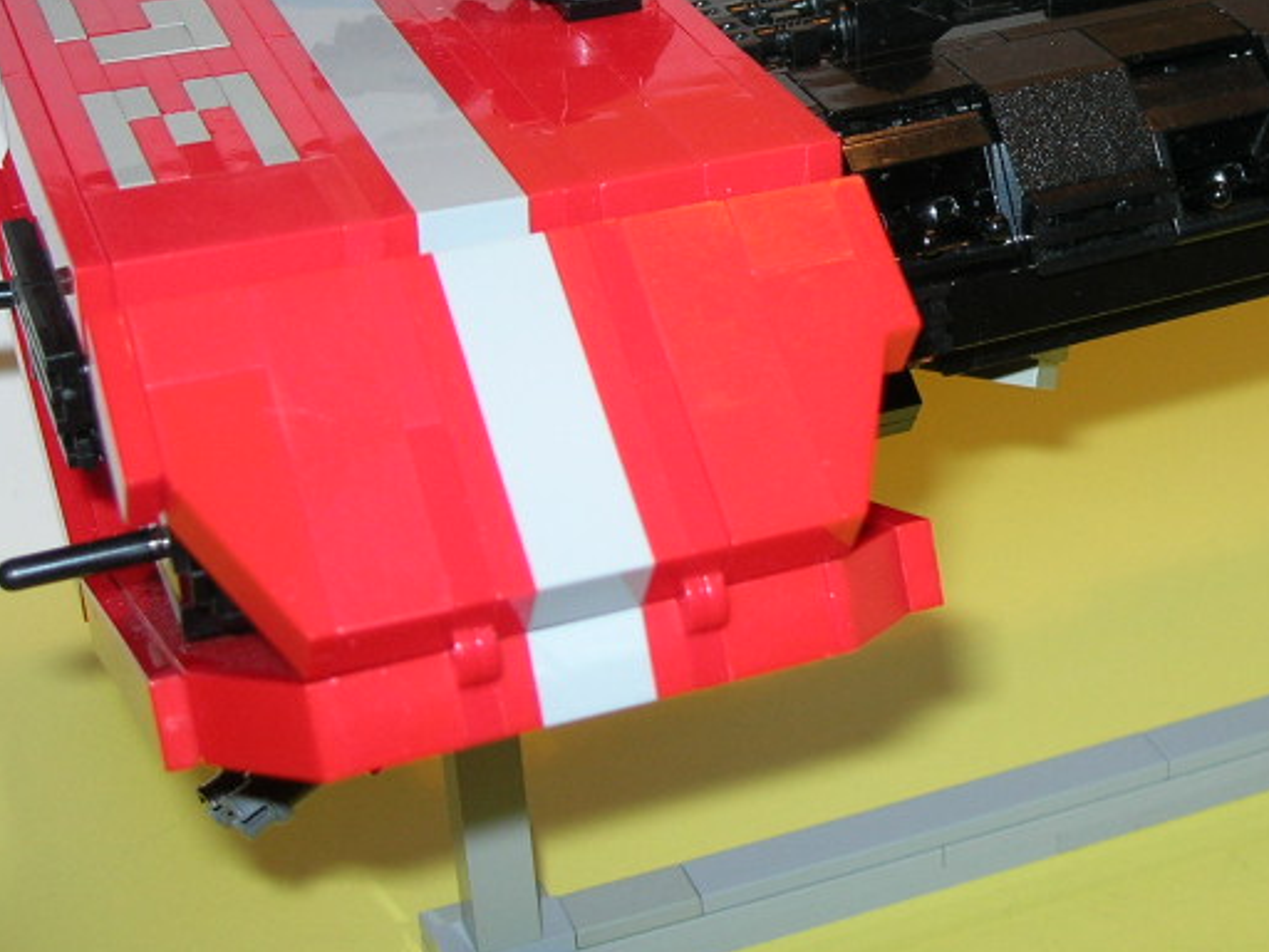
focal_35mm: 76
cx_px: 1128
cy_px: 206
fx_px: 2786
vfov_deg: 19.2
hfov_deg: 24.9
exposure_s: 1/60.1
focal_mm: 7.8
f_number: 2.8
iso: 64
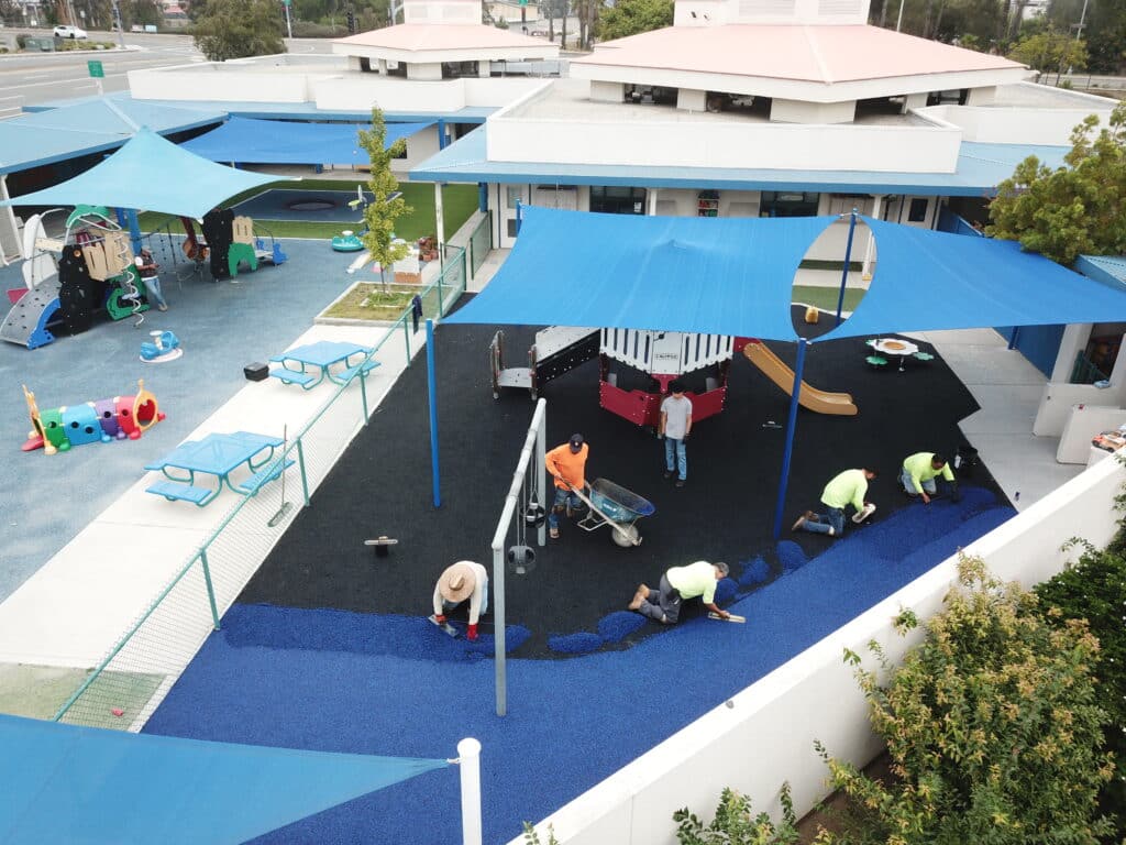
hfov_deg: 67.3
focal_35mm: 26
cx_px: 563
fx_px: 846
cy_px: 422
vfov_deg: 53.1
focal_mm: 4.73
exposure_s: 1/157
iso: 100
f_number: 2.2
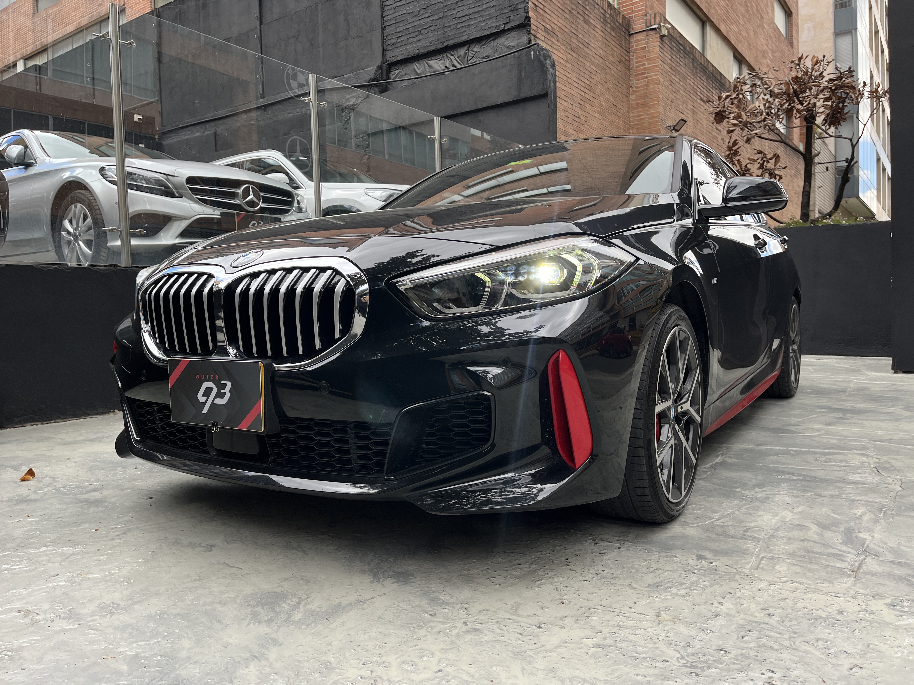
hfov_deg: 67.3
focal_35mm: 26
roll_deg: +0.8
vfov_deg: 53.1
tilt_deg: -0.5
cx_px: 457
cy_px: 342
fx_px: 687
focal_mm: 5.1
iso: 50
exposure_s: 1/649
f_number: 1.6
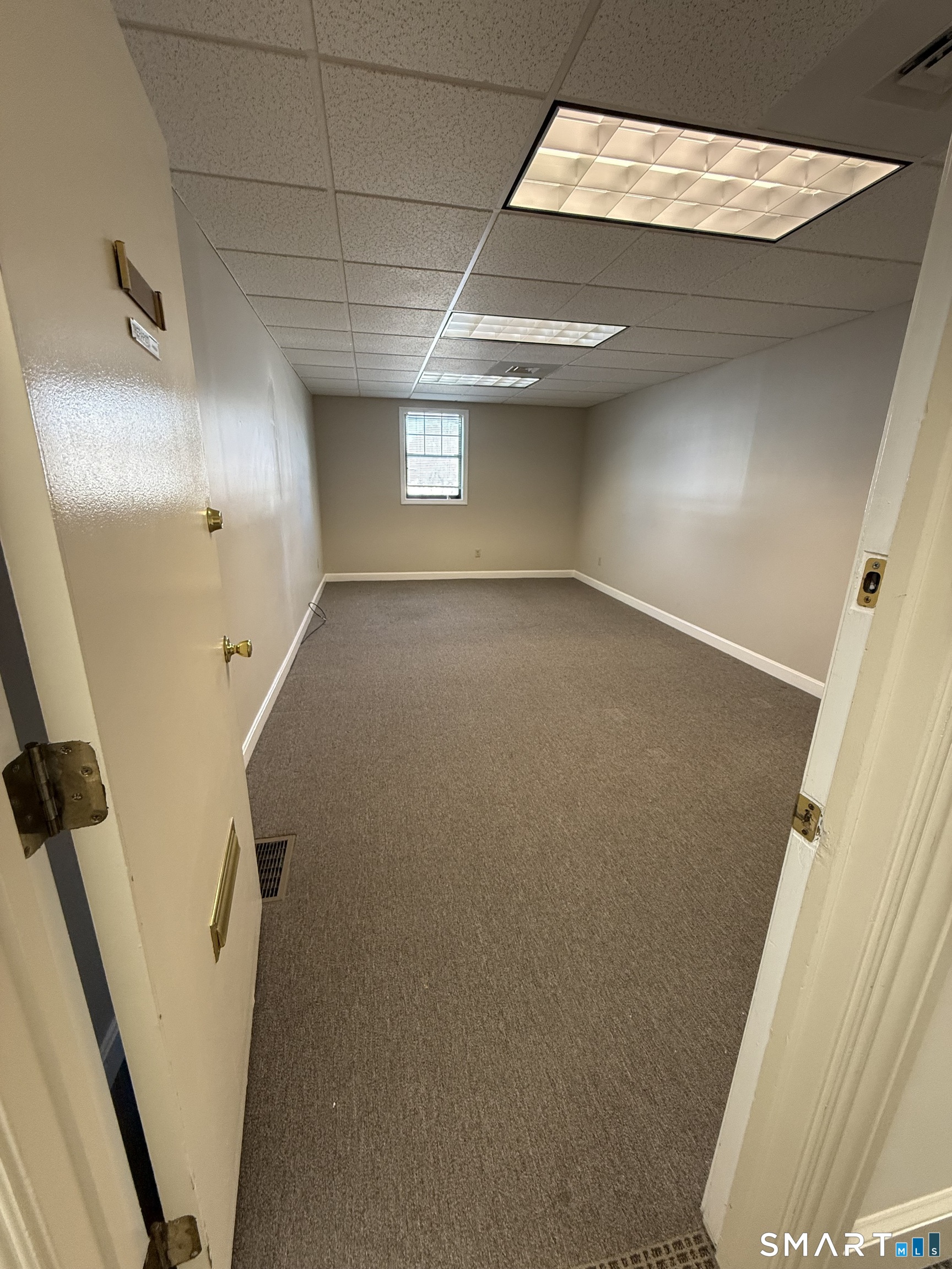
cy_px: 634
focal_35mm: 14
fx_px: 513
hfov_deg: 85.7
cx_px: 476
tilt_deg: -15.6
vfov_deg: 102.1
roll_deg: -1.4
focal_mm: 2.22
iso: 320
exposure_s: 1/120
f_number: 2.2
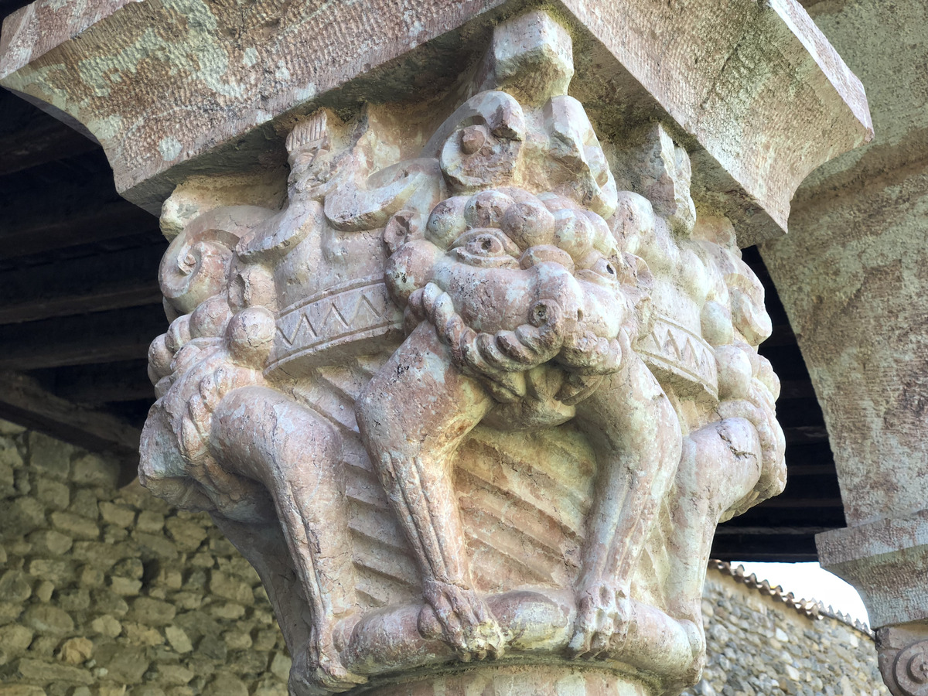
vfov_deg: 28.0
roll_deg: +2.8
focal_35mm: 52
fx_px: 1394
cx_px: 464
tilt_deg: +27.9
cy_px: 348
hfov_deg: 36.8
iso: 16
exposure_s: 1/60
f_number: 2.4
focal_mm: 6
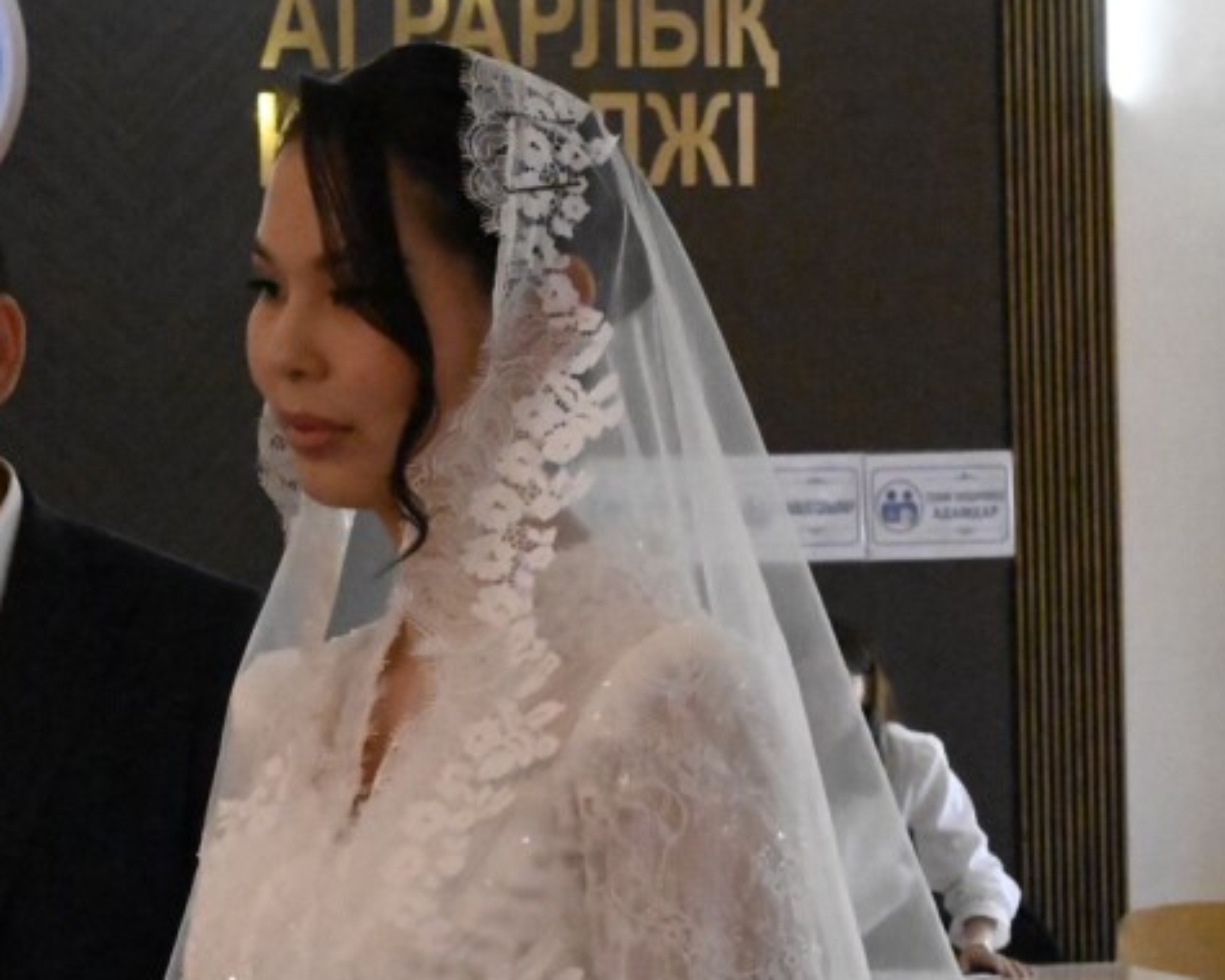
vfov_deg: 11.3
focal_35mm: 137
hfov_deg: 13.9
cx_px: 80
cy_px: 681
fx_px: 4967
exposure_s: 1/500
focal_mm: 68
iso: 51200
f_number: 16
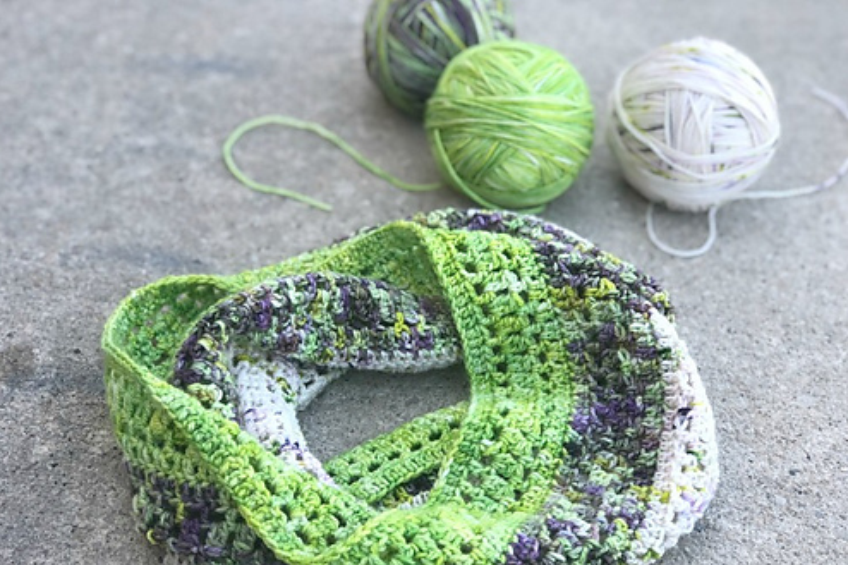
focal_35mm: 60
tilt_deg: -44.1
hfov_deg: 33.4
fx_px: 1413
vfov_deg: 22.6
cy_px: 320
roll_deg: -3.7
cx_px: 421
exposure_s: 1/60
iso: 25
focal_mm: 6.6
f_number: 2.8
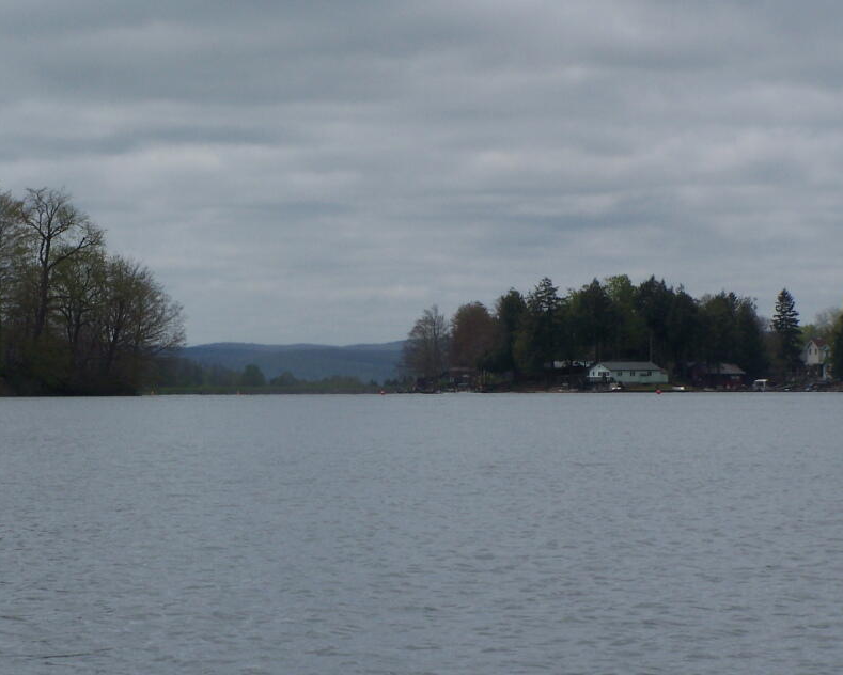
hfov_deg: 11.0
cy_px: 342
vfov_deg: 8.8
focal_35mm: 176
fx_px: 4393
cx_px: 339
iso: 80
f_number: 6.3
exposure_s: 1/800
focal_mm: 23.1
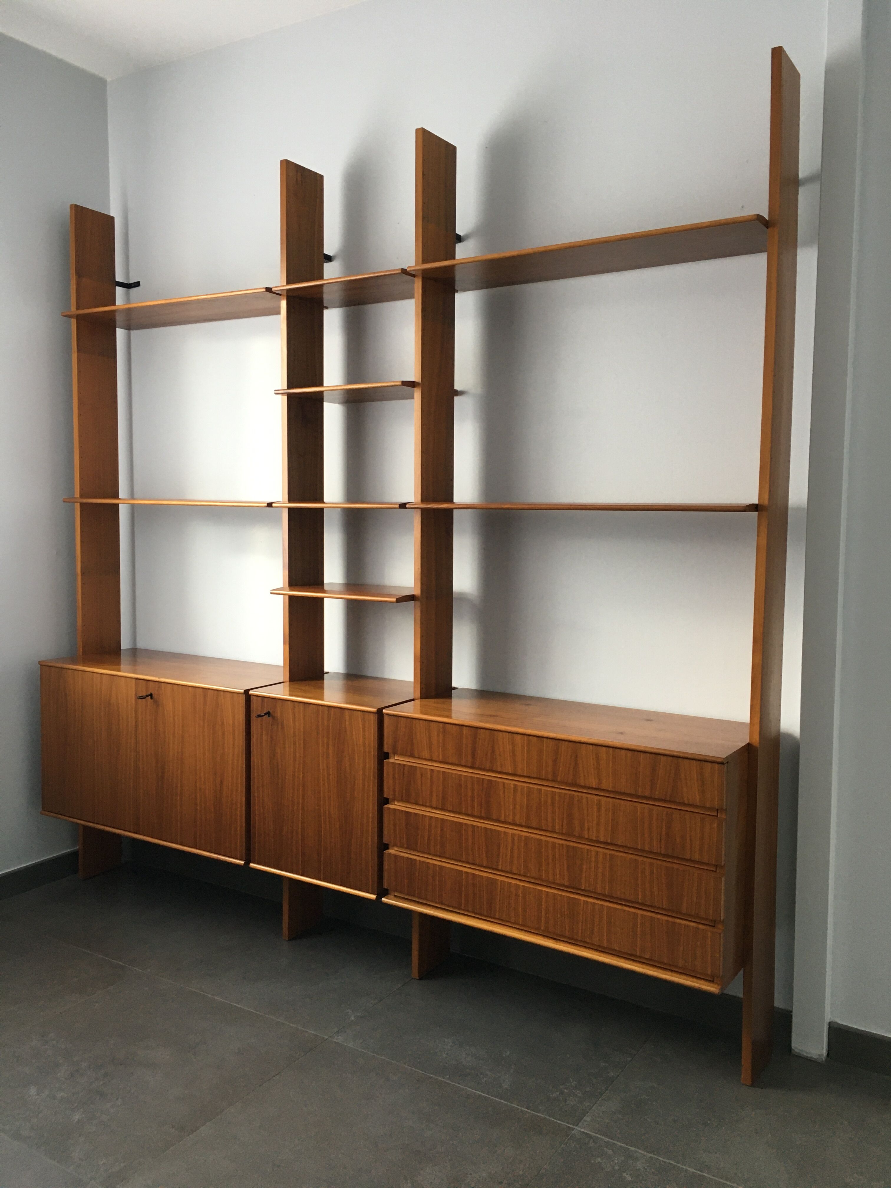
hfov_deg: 48.2
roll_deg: -1.2
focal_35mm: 29
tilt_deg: -5.1
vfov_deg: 61.7
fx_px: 995
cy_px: 594
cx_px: 446
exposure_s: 1/33
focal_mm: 4.15
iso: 125
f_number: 2.2
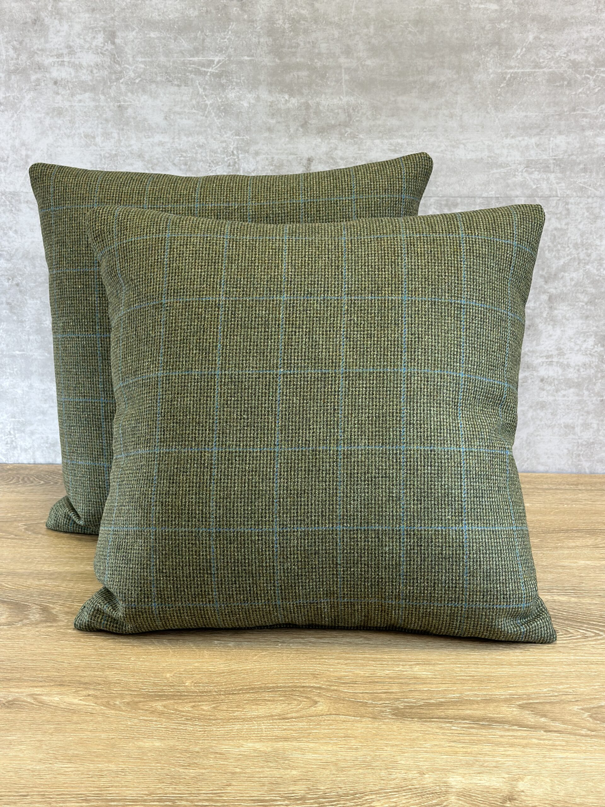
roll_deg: -0.1
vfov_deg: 39.7
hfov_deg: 30.3
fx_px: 1119
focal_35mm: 48
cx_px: 302
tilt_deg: -16.6
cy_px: 404
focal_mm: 6.86
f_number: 1.78
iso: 100
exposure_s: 1/120
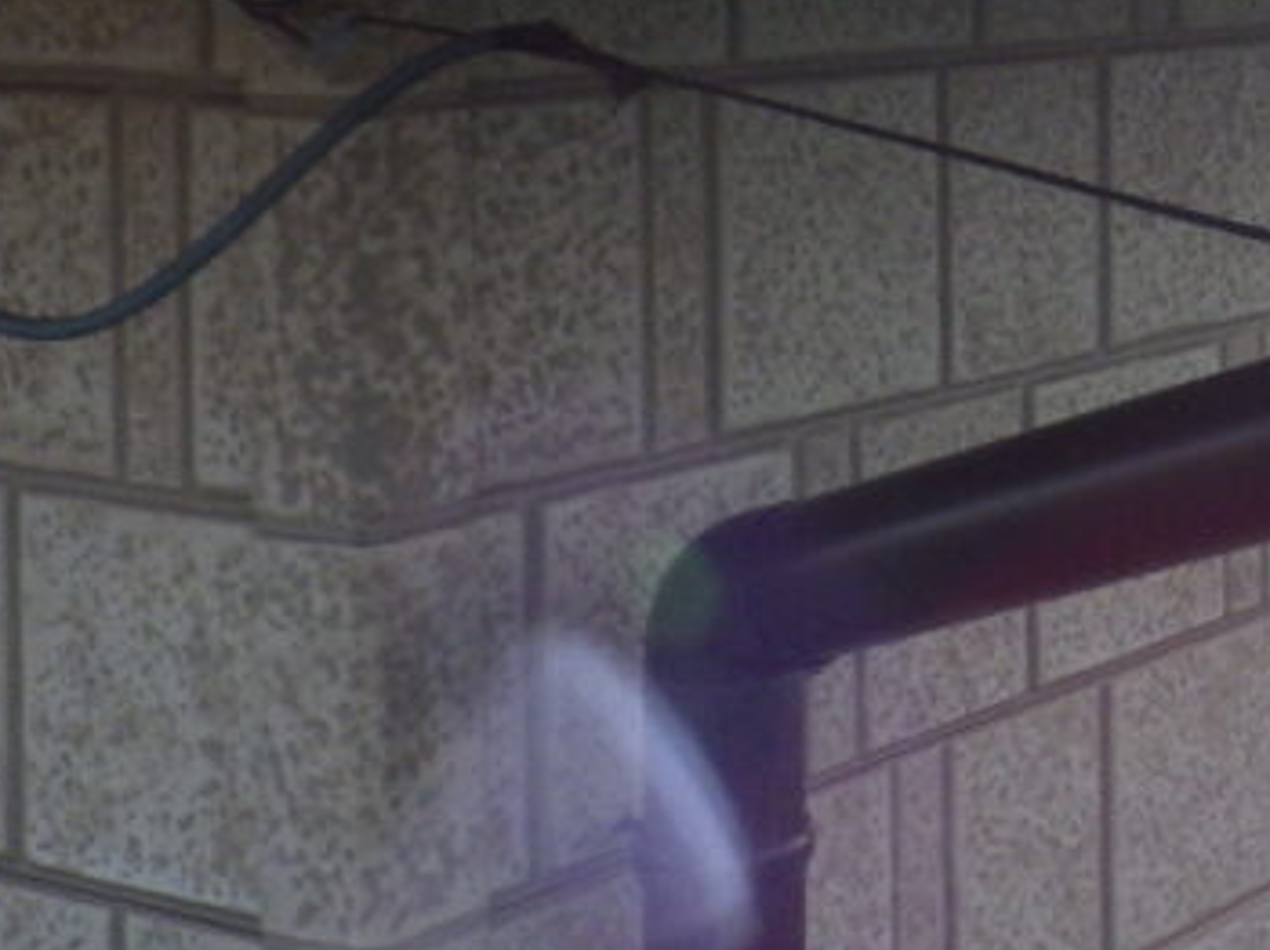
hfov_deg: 21.9
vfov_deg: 17.6
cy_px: 7
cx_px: 1575
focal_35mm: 82
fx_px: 3006
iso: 250
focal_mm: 5
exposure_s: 1/400
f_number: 4.2
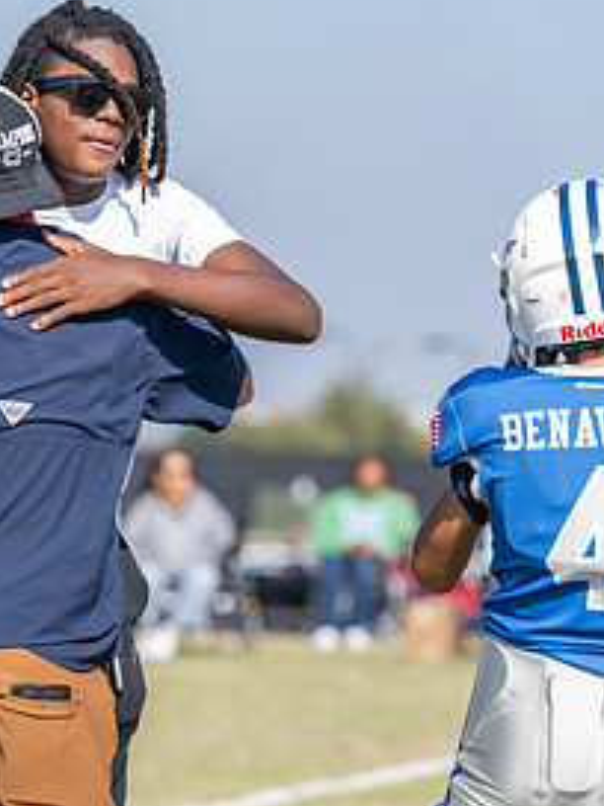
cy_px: 336
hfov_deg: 5.2
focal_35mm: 283
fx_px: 6584
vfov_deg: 7.0
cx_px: 0
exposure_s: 1/640
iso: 80
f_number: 3.5
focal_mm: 138
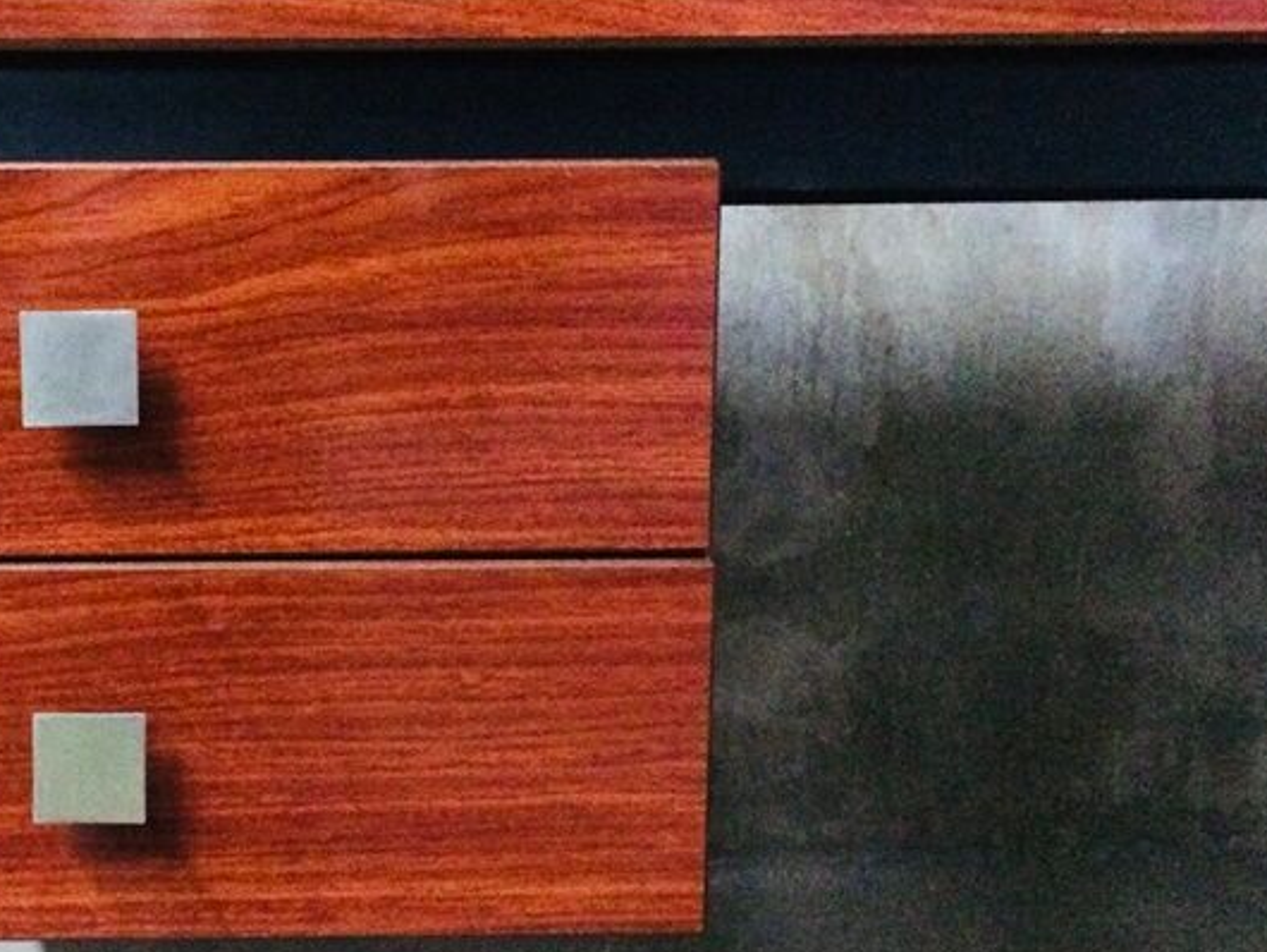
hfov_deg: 33.2
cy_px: 507
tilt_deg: -8.0
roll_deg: +0.2
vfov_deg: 26.1
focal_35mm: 56
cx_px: 232
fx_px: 2051
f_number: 2.2
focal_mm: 4.15
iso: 800
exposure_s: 1/17
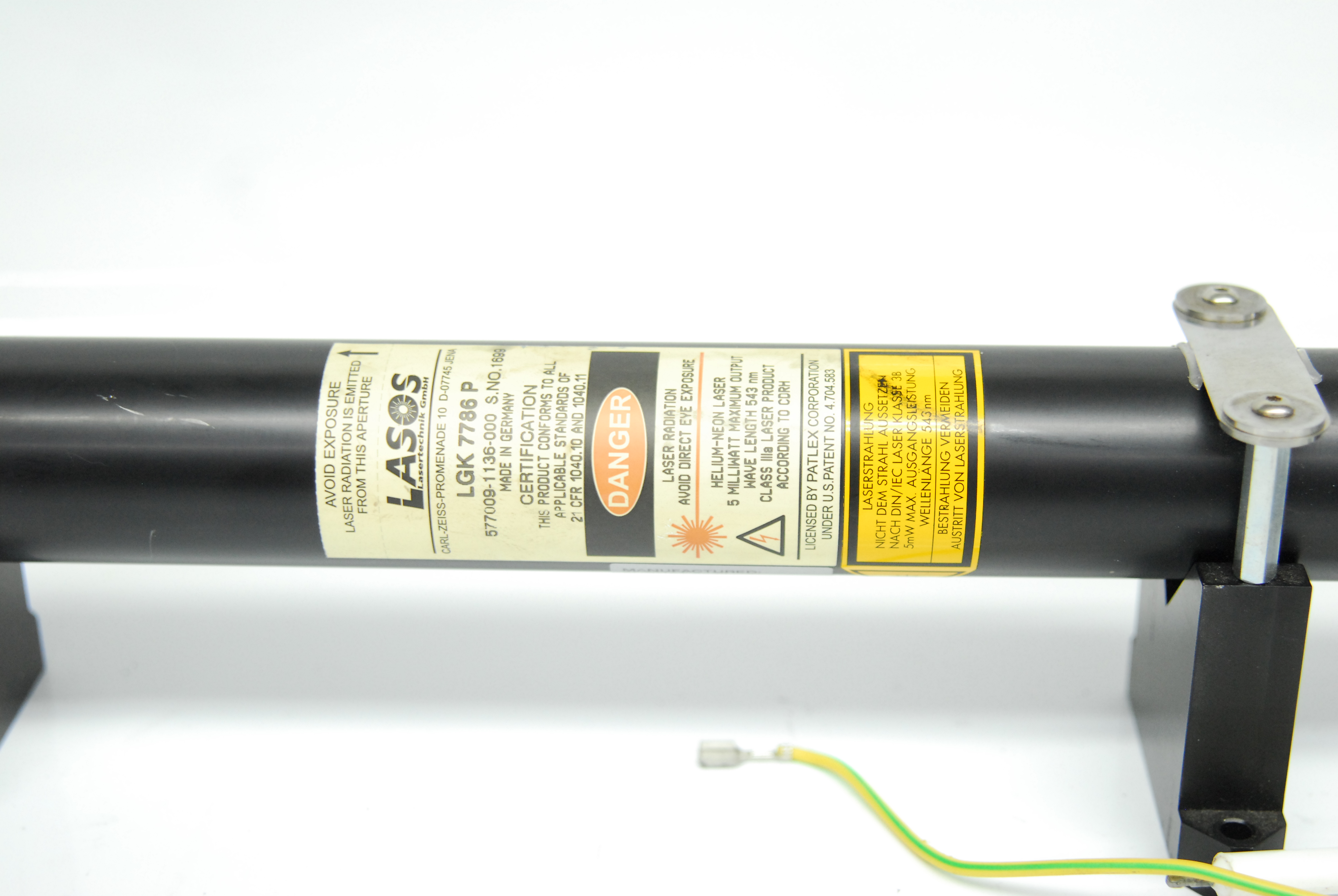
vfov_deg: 22.7
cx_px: 669
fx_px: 2233
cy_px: 448
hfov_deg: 33.4
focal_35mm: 60
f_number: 3.3
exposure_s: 1/100
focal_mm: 40
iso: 800
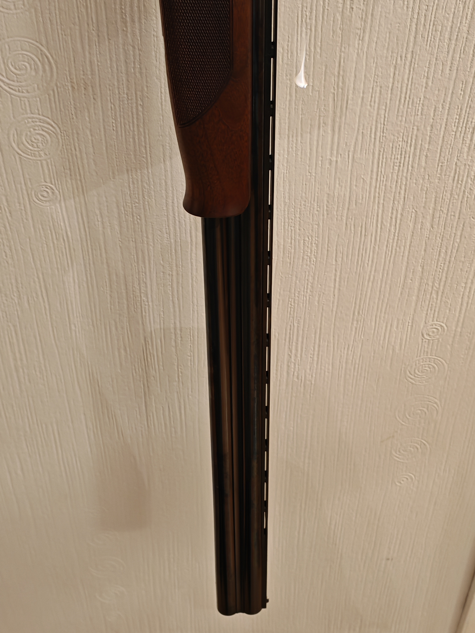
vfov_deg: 42.9
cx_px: 238
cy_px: 316
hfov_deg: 32.9
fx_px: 805
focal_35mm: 44
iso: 640
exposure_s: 1/50
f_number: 2
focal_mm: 6.83
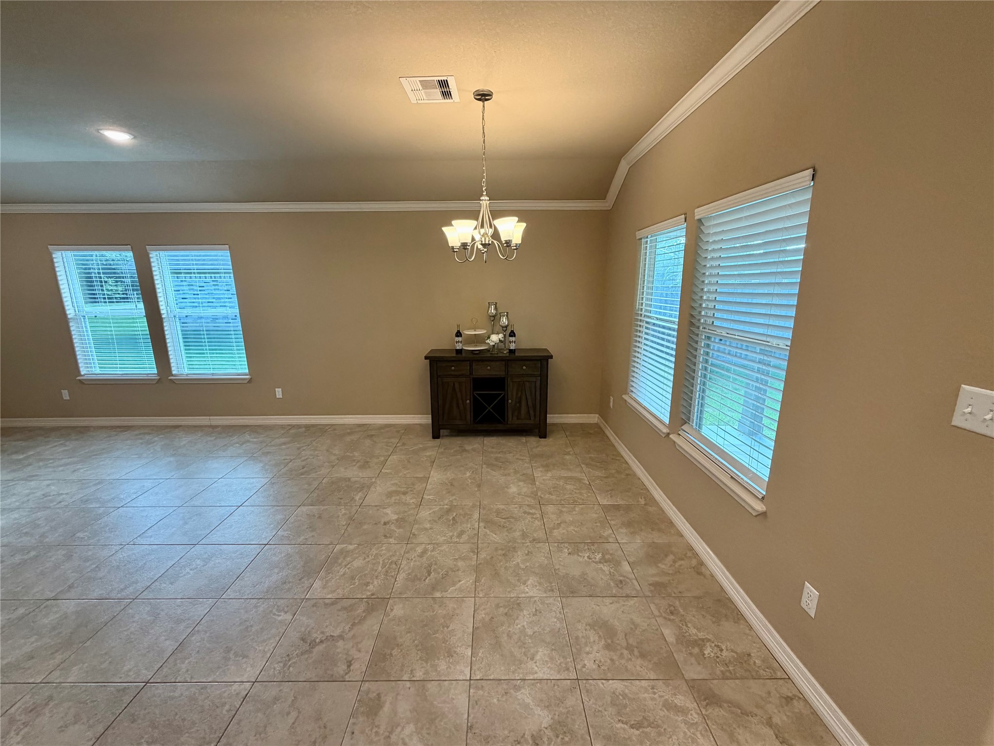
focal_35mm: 14
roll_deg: +0.9
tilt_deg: -11.6
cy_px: 373
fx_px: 402
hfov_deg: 102.1
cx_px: 497
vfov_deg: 85.7
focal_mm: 2.22
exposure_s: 1/120
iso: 250
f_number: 2.2
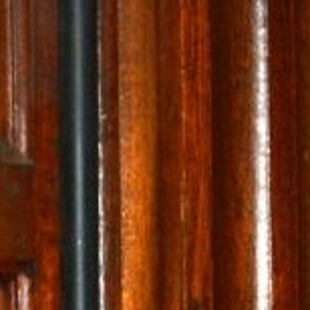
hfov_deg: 4.9
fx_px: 3537
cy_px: 508
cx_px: -382
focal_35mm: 349
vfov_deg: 5.0
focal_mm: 55
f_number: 5.6
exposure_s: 1/60
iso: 3200
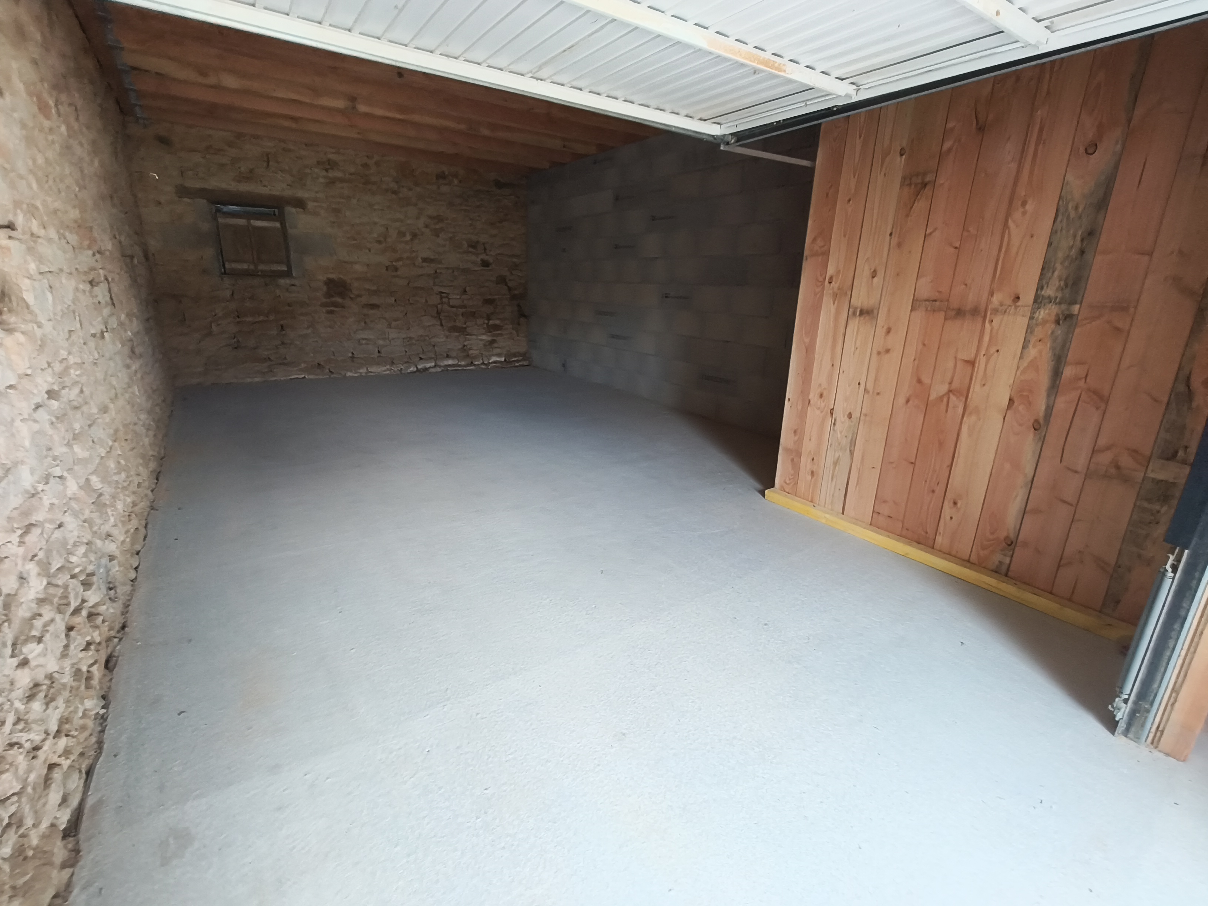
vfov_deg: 81.7
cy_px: 453
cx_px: 604
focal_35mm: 15
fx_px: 523
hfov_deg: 98.2
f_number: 2.2
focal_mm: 1.67
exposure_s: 1/50
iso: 80
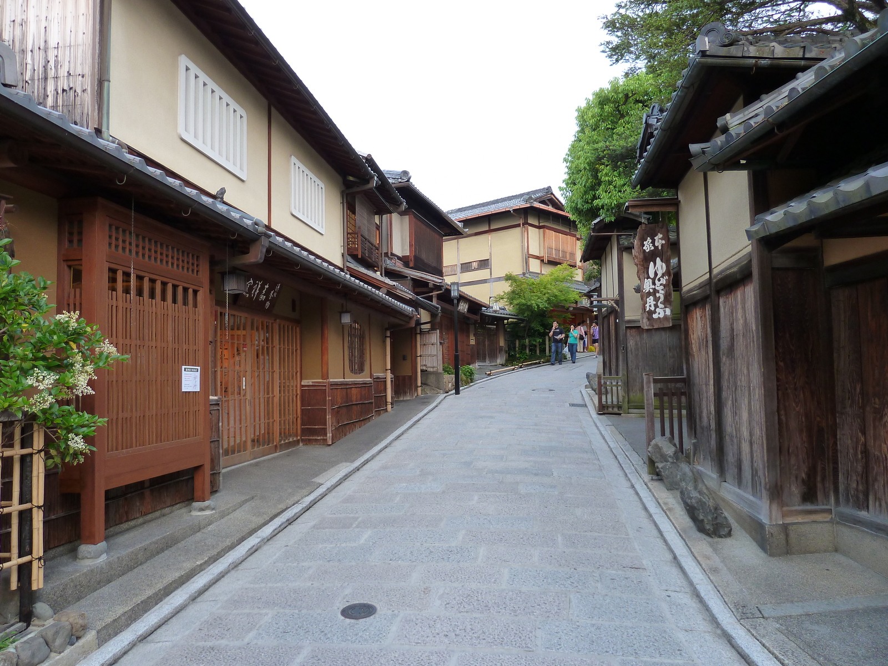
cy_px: 333
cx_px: 444
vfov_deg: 54.9
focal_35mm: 25
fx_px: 641
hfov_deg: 69.4
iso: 125
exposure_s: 1/30
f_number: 3.3
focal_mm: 4.1
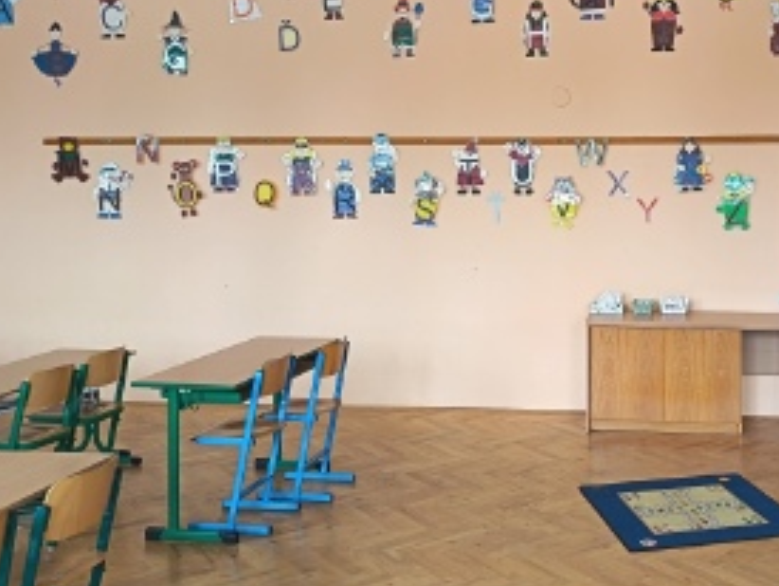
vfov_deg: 34.3
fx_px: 946
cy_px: 228
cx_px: 574
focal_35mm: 42
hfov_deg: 43.5
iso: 540
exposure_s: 1/100
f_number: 1.75
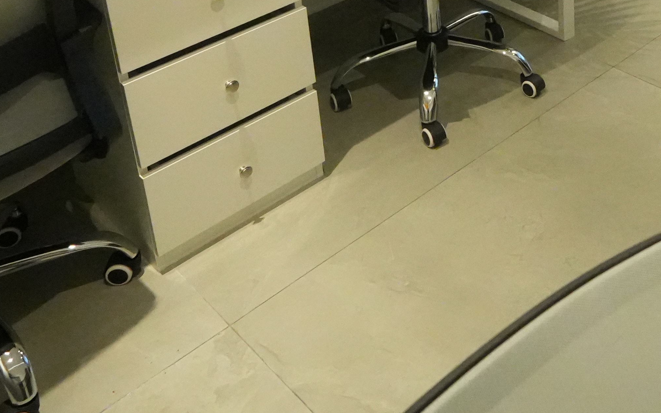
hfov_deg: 39.5
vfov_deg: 23.8
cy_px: -140
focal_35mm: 47
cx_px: 598
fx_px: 847
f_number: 4
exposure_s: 1/400
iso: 8000
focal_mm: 10
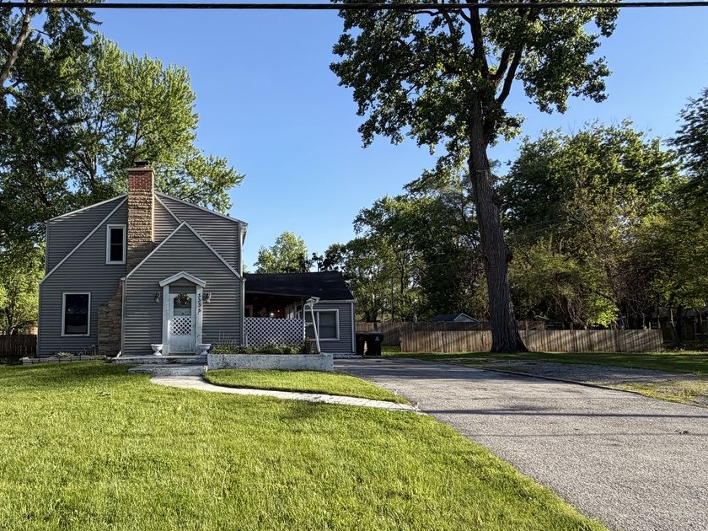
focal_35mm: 24
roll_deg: +0.8
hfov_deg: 68.9
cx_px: 217
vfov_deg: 56.7
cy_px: 288
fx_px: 491
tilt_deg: +6.2
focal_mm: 2.22
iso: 40
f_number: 2.2
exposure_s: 1/549
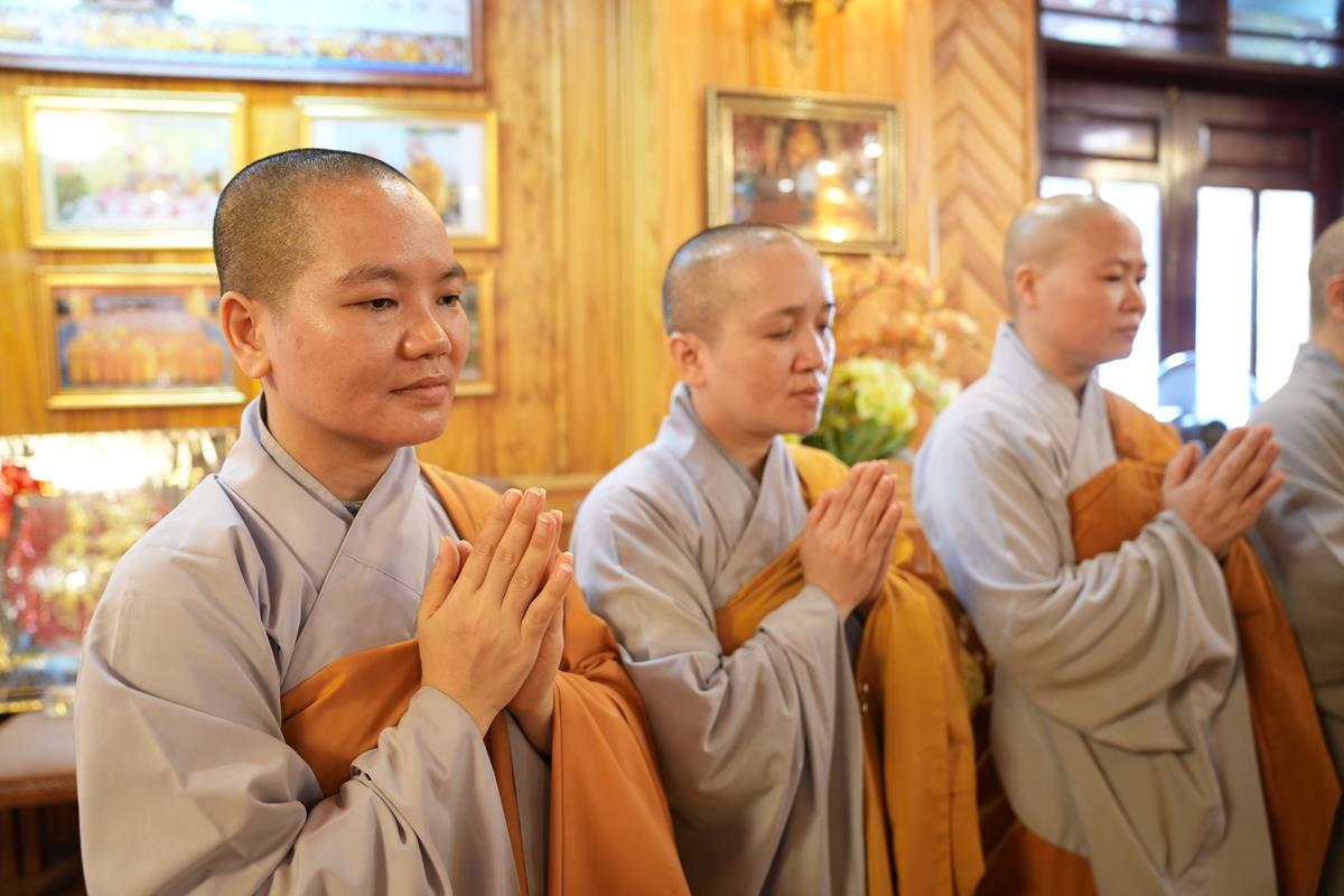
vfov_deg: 53.1
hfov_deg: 73.7
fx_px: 896
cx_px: 672
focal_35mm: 24
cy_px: 448
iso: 1250
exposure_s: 1/30
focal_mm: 24
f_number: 2.8
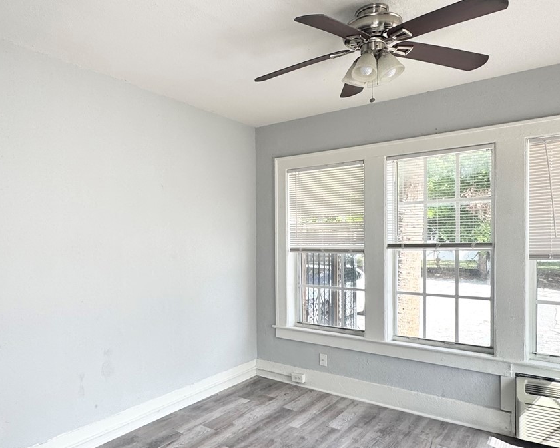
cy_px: 250
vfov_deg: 54.8
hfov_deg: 64.6
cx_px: 195
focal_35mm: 26
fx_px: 431
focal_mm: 2.22
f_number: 2.2
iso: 40
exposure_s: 1/209
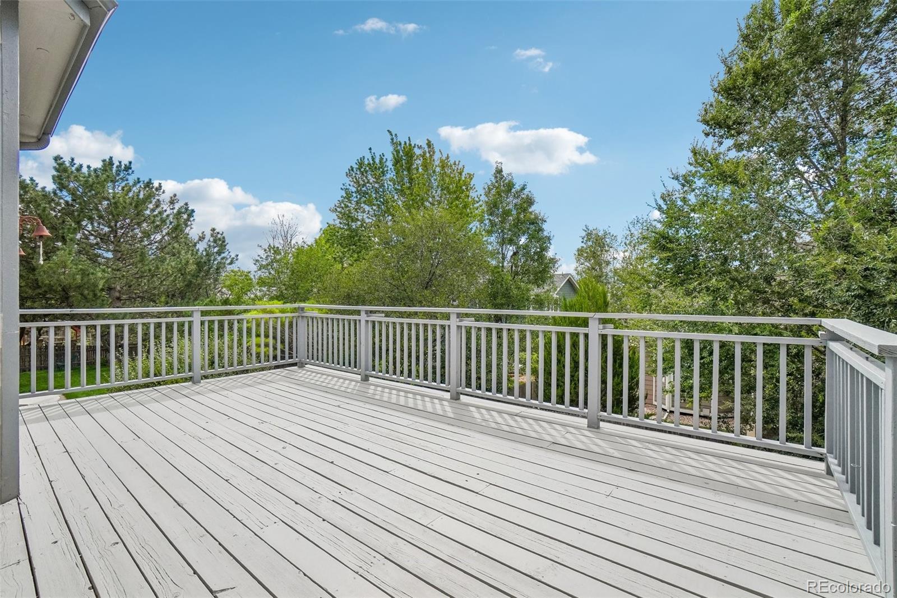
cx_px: 448
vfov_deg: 77.3
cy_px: 299
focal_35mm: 15
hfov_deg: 100.4
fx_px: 374
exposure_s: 1/1250
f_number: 8
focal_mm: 10
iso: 400
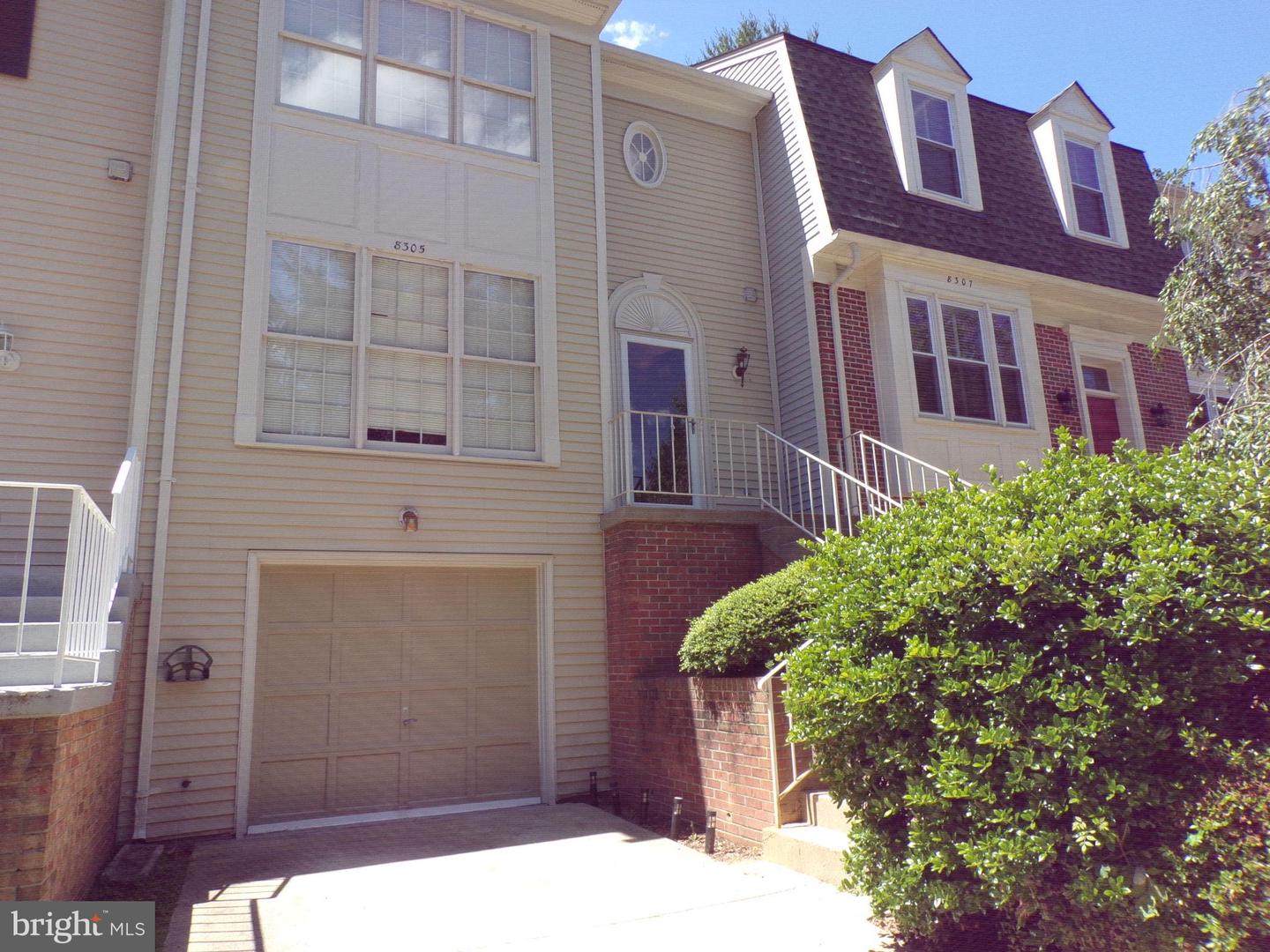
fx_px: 881
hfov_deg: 71.6
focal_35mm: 24
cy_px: 476
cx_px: 635
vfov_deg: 56.8
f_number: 5.8
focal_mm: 4.3
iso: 80
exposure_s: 1/170
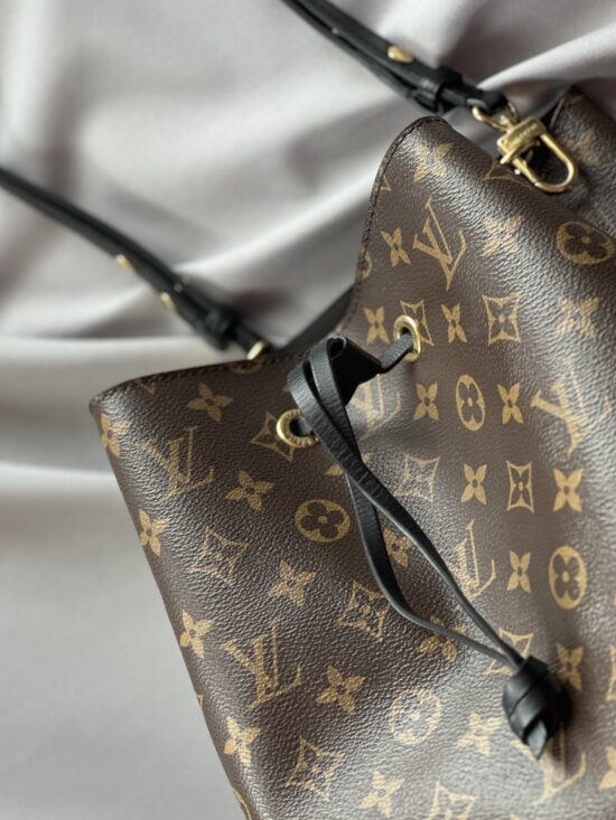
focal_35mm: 84
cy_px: 378
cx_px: 291
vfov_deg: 23.3
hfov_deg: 17.6
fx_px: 1992
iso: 125
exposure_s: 1/121
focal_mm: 9
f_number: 2.8
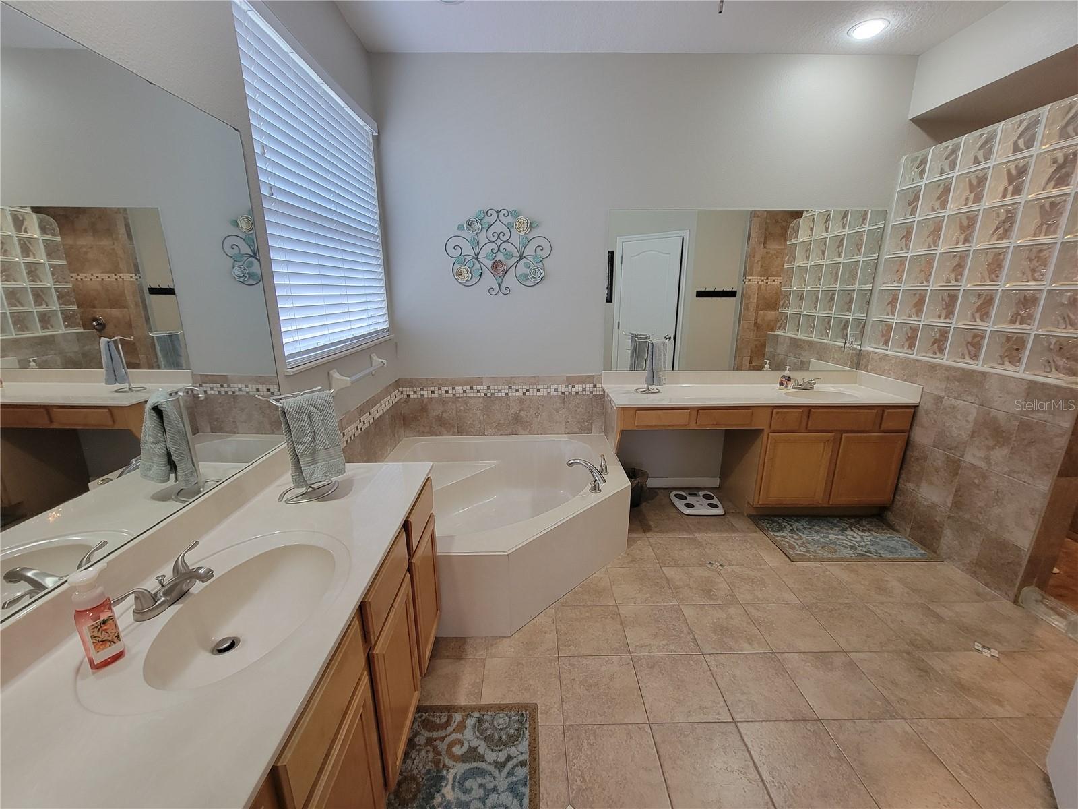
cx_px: 539
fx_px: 405
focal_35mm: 13
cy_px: 404
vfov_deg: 89.9
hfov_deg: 106.2
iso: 200
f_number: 2.2
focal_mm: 2.2
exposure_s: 1/60
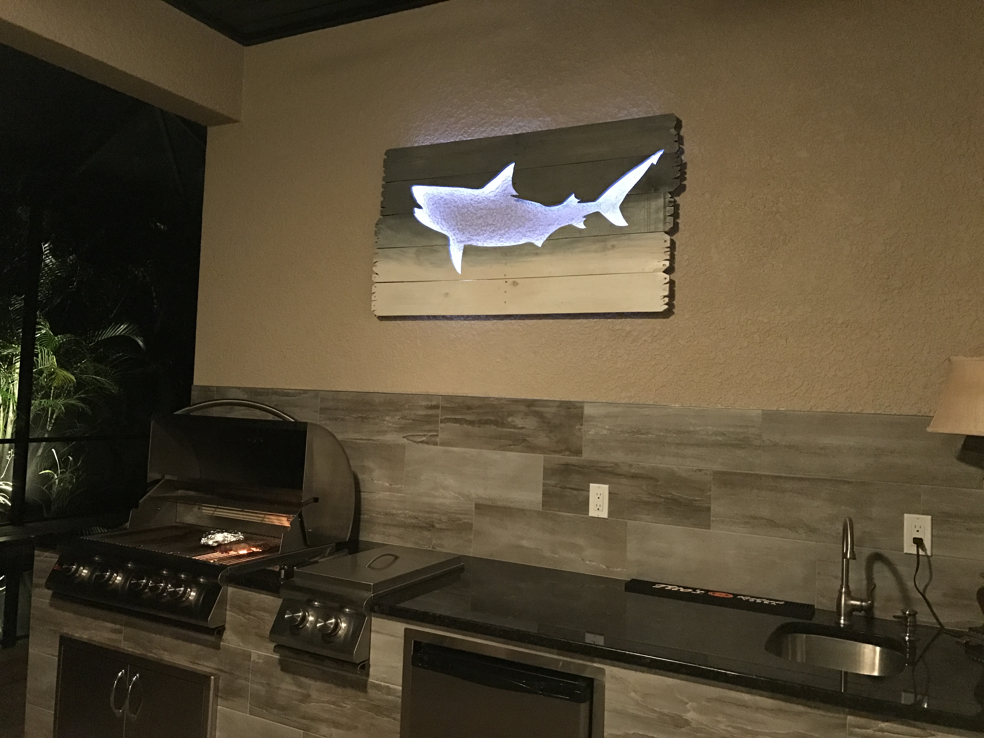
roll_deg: -1.7
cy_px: 369
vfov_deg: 49.7
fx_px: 796
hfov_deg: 63.4
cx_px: 492
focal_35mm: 28
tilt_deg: +1.8
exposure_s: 1/4
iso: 200
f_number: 1.8
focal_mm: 3.99
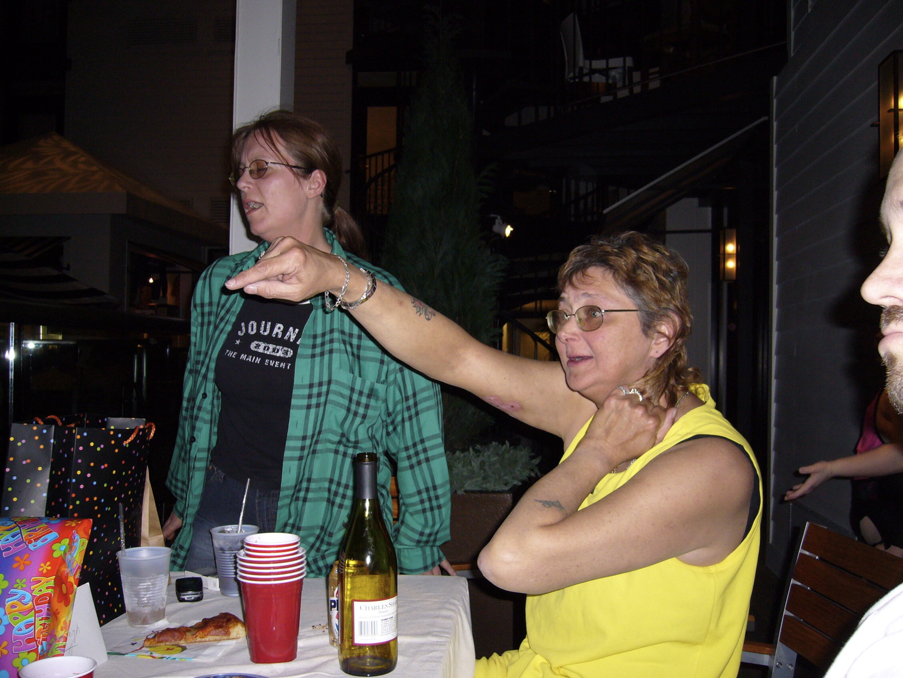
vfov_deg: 40.7
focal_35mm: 35
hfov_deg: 52.6
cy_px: 339
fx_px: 913
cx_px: 452
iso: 160
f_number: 2.8
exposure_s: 1/60
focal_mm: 5.8
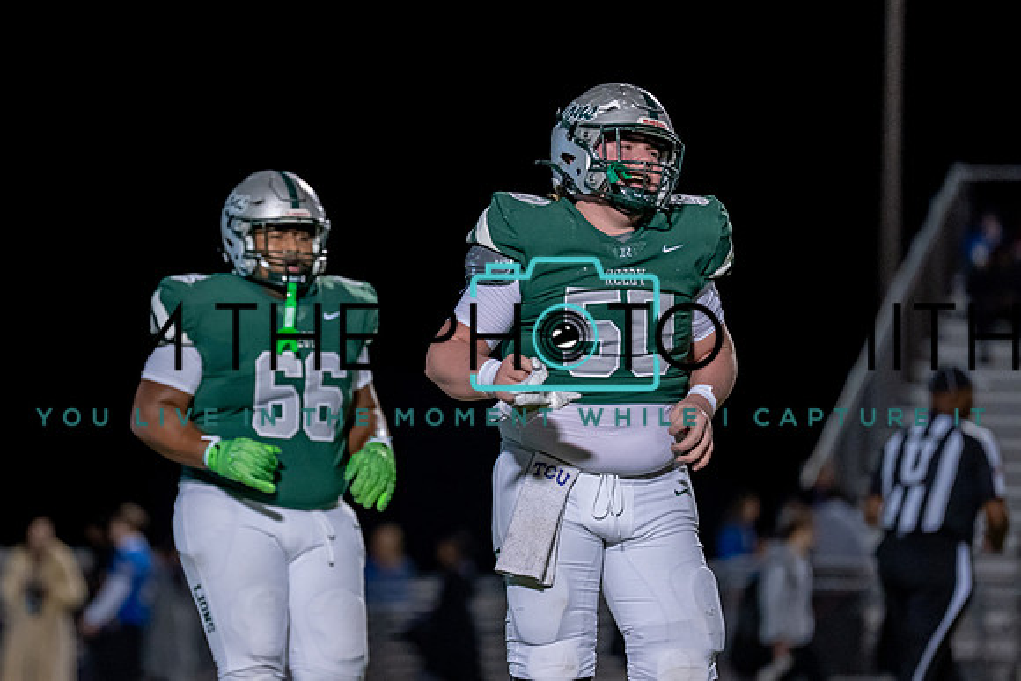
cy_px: 347
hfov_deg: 7.1
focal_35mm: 289
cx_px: 292
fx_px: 8200
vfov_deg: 4.8
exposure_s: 1/1000
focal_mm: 200
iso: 3200
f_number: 2.8
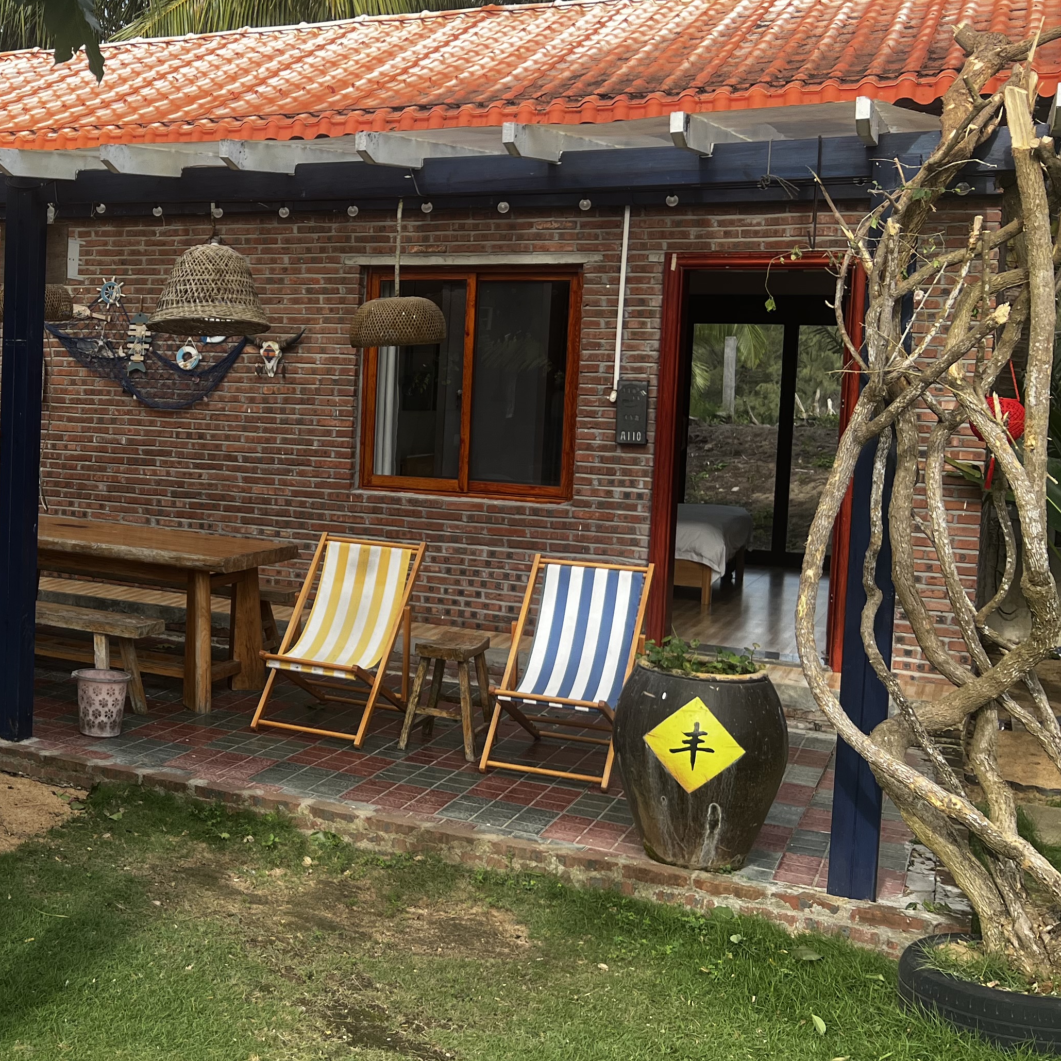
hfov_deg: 34.6
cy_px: 453
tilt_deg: -2.9
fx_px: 1560
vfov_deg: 37.5
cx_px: 31
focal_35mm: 45
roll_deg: -2.4
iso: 50
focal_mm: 5.7
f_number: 1.5
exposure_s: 1/1395
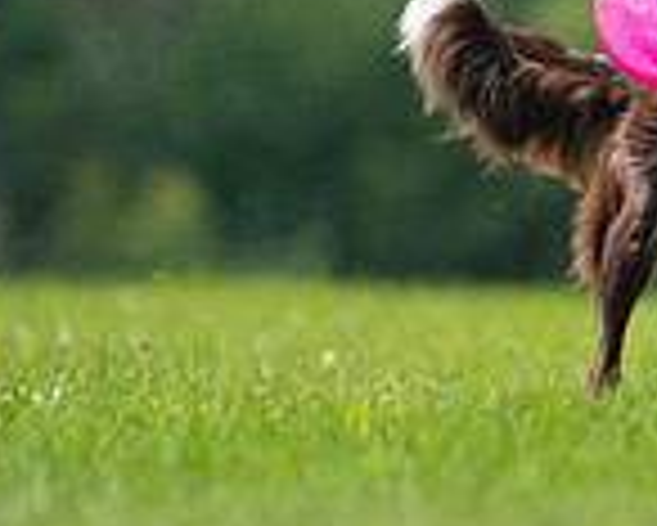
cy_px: 124
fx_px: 31327
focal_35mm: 1610
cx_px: 1170
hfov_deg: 1.2
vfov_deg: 1.0
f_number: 6.3
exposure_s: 1/4000
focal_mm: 433
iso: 1600
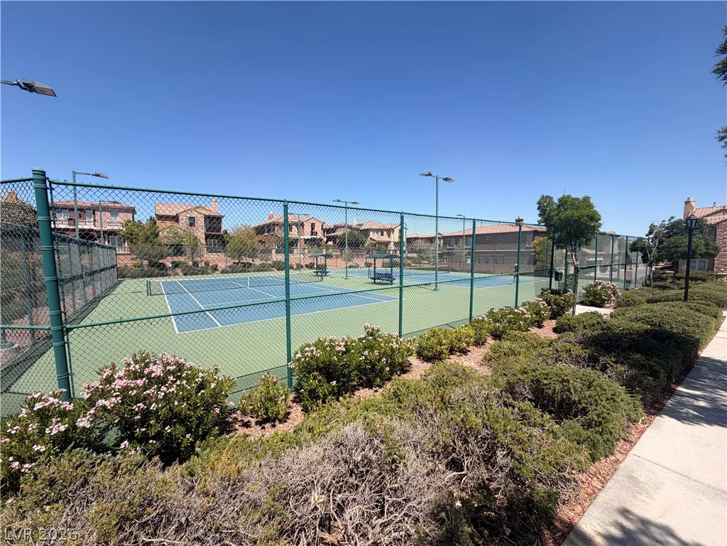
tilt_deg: -3.8
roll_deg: +1.4
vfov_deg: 85.7
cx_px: 364
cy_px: 273
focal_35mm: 14
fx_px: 294
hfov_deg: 102.1
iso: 20
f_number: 2.2
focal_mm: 2.22
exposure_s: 1/770
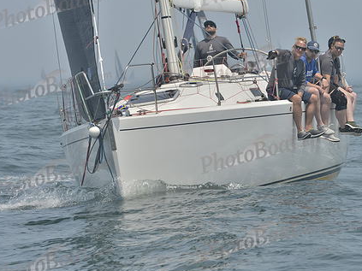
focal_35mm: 330
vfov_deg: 4.5
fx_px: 3450
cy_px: 119
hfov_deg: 6.0
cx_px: 157
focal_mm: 250
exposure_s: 1/1000
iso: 280
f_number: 9
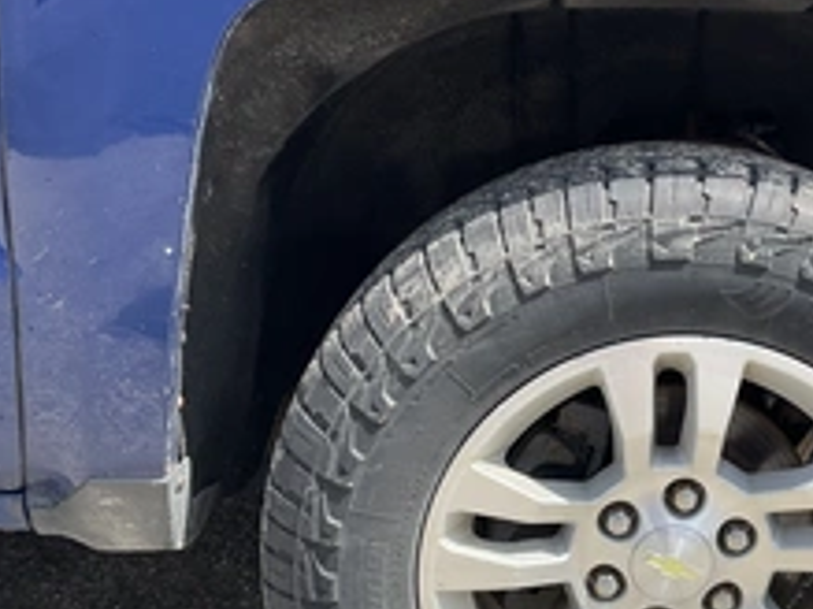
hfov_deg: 35.2
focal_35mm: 53
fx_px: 1244
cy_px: 423
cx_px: 639
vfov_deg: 27.3
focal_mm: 3
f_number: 1.8
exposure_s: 1/792
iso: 25
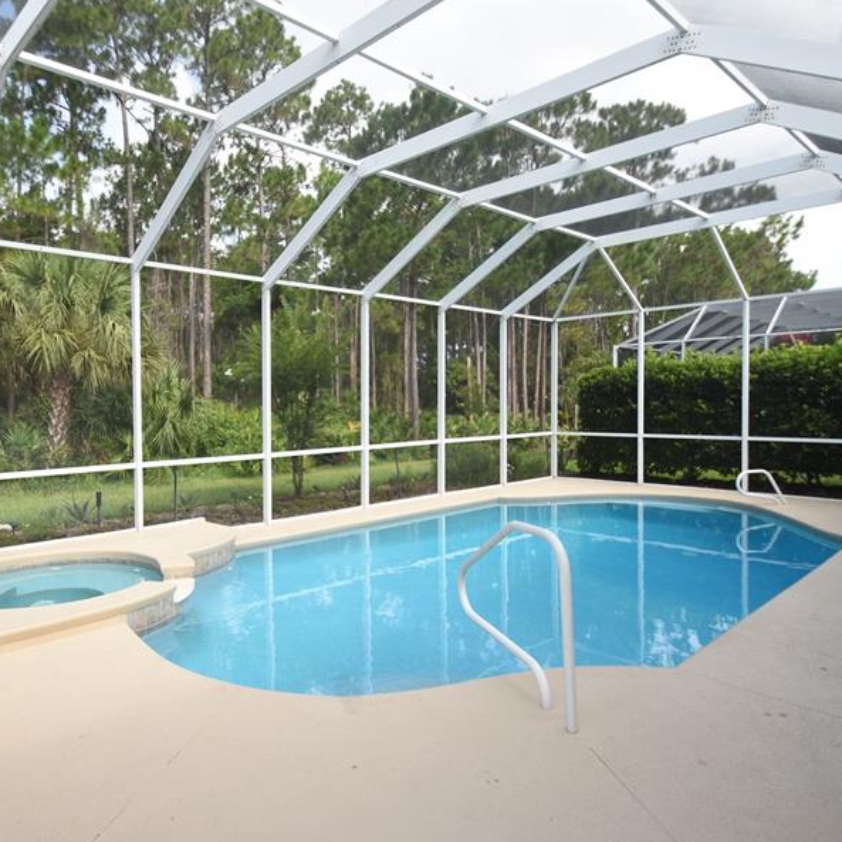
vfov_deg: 69.6
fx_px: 605
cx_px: 331
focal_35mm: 22
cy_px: 413
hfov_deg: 68.8
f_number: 5.6
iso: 100
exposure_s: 1/125
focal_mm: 10
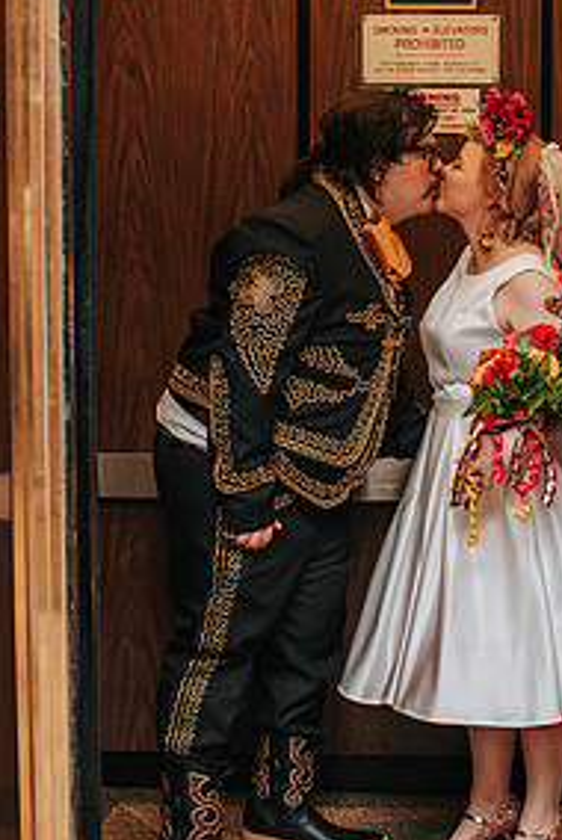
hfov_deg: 16.4
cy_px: 352
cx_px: 387
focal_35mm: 83
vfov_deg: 24.4
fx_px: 1939
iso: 1000
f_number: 3.5
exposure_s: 1/200
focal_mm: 35
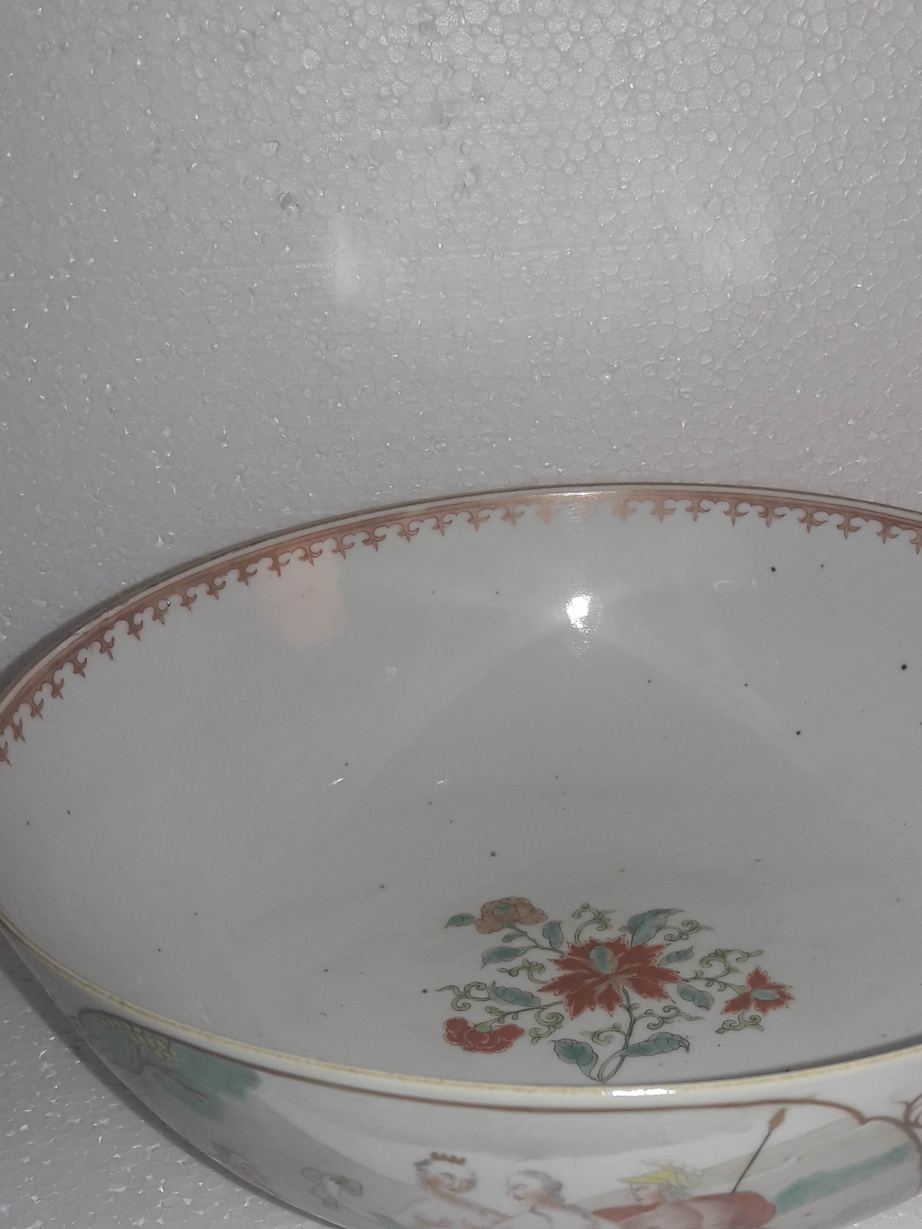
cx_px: 590
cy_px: 850
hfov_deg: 33.4
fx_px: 1527
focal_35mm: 43
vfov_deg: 43.1
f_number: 1.9
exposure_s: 1/136
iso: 40
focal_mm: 3.7
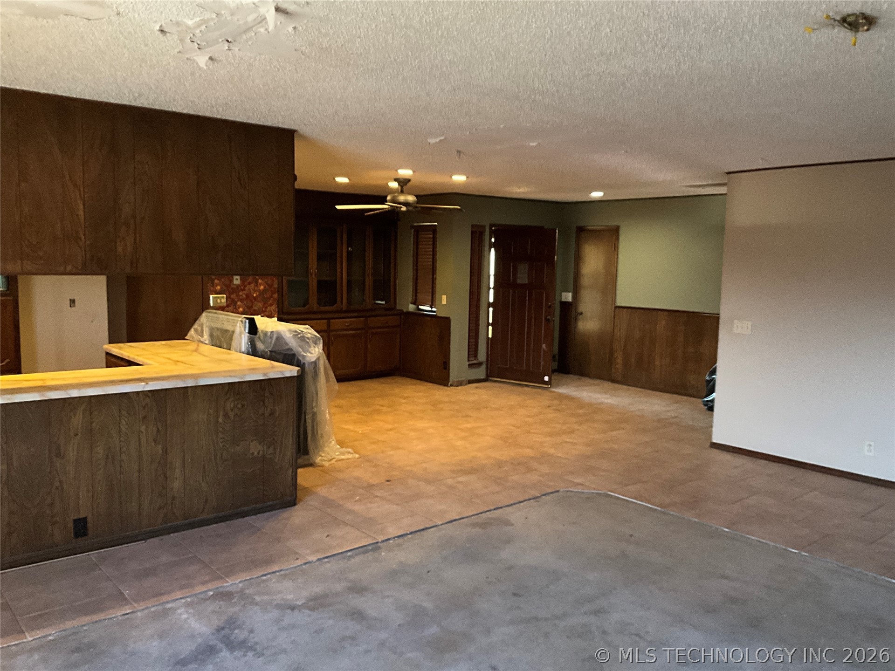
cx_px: 448
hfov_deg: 61.7
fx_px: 750
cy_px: 336
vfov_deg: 48.2
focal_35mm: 29
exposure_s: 1/61
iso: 64
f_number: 1.8
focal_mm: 3
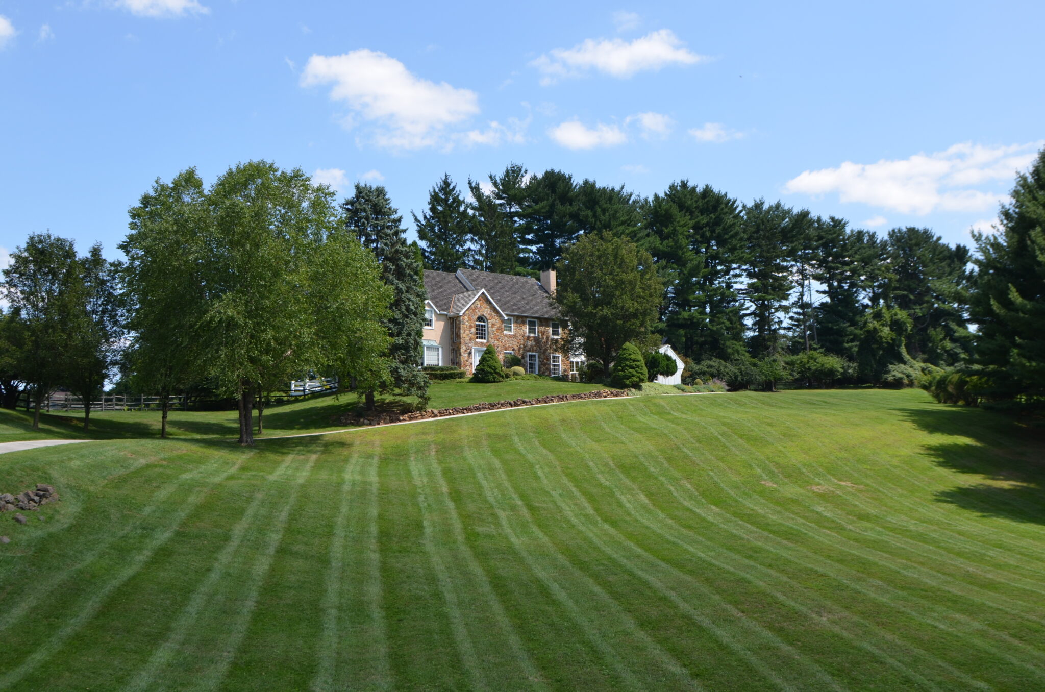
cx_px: 522
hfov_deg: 53.2
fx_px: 1043
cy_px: 346
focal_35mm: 36
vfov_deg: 36.7
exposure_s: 1/250
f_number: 8
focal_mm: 24
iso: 140
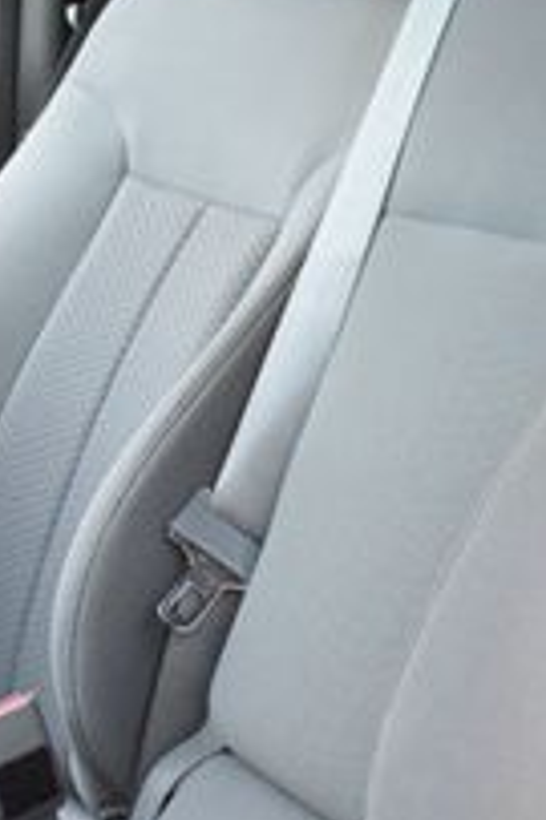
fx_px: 1937
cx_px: 821
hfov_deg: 14.9
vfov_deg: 23.1
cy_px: 28
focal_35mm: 85
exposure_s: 1/80
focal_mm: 18
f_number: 3.5
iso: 3200
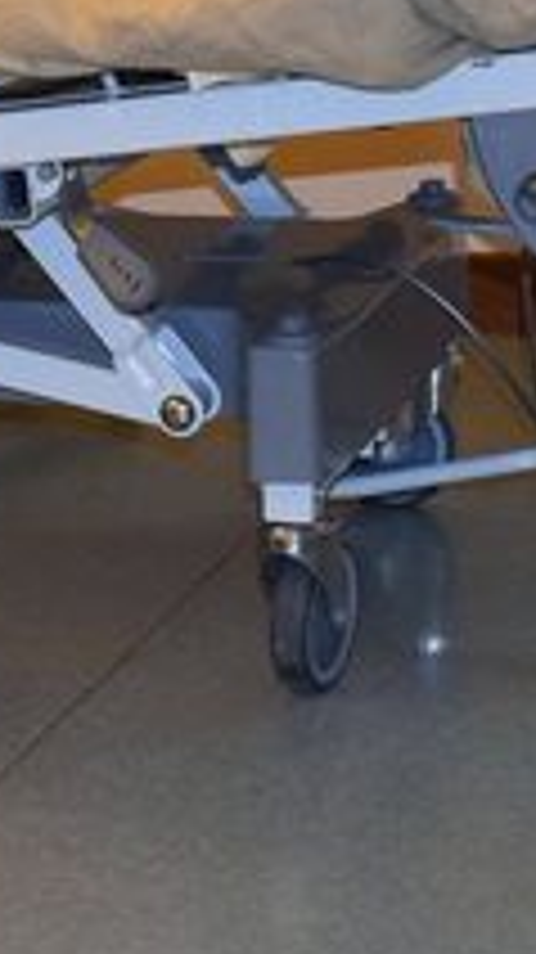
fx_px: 3239
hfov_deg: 9.3
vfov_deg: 16.4
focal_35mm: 128
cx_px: -176
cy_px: -29
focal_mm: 24
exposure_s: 1/80
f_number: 4.5
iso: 800
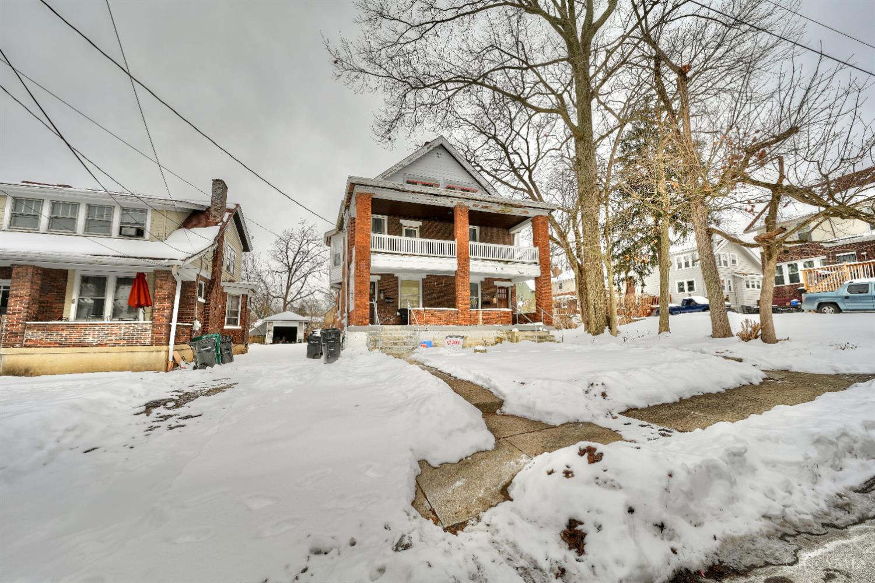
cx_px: 438
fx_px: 340
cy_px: 292
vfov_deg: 81.2
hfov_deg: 104.3
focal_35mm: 14
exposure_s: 1/80
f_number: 11
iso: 100
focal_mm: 14
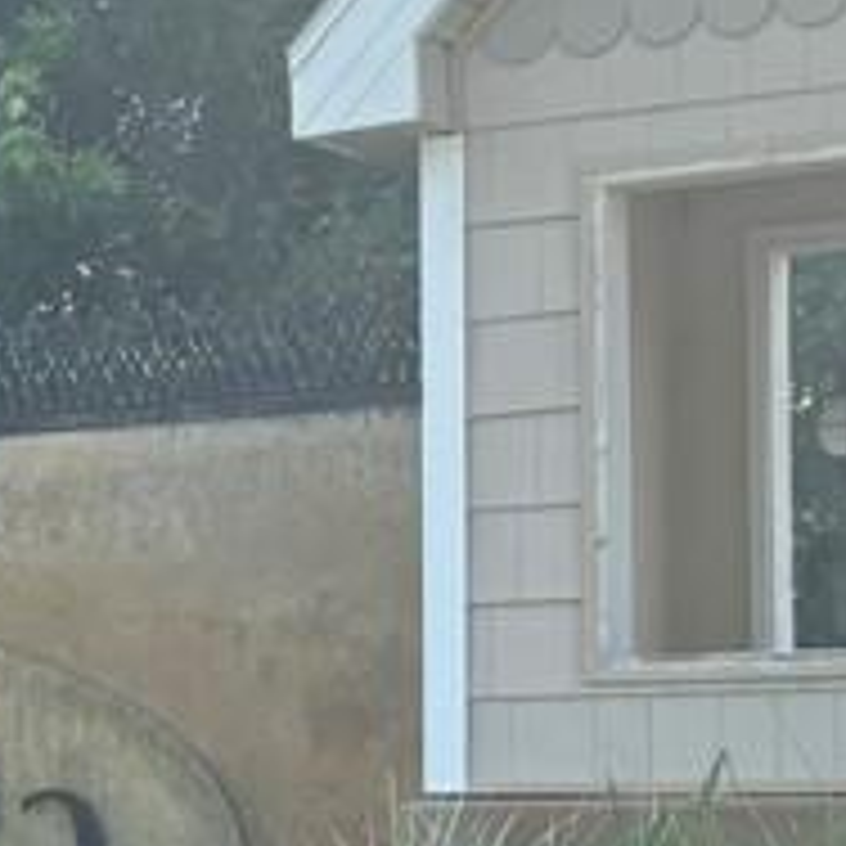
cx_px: -68
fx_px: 3456
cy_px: 850
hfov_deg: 13.7
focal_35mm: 125
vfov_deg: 13.7
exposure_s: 1/1103
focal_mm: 5.96
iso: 50
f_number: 1.6
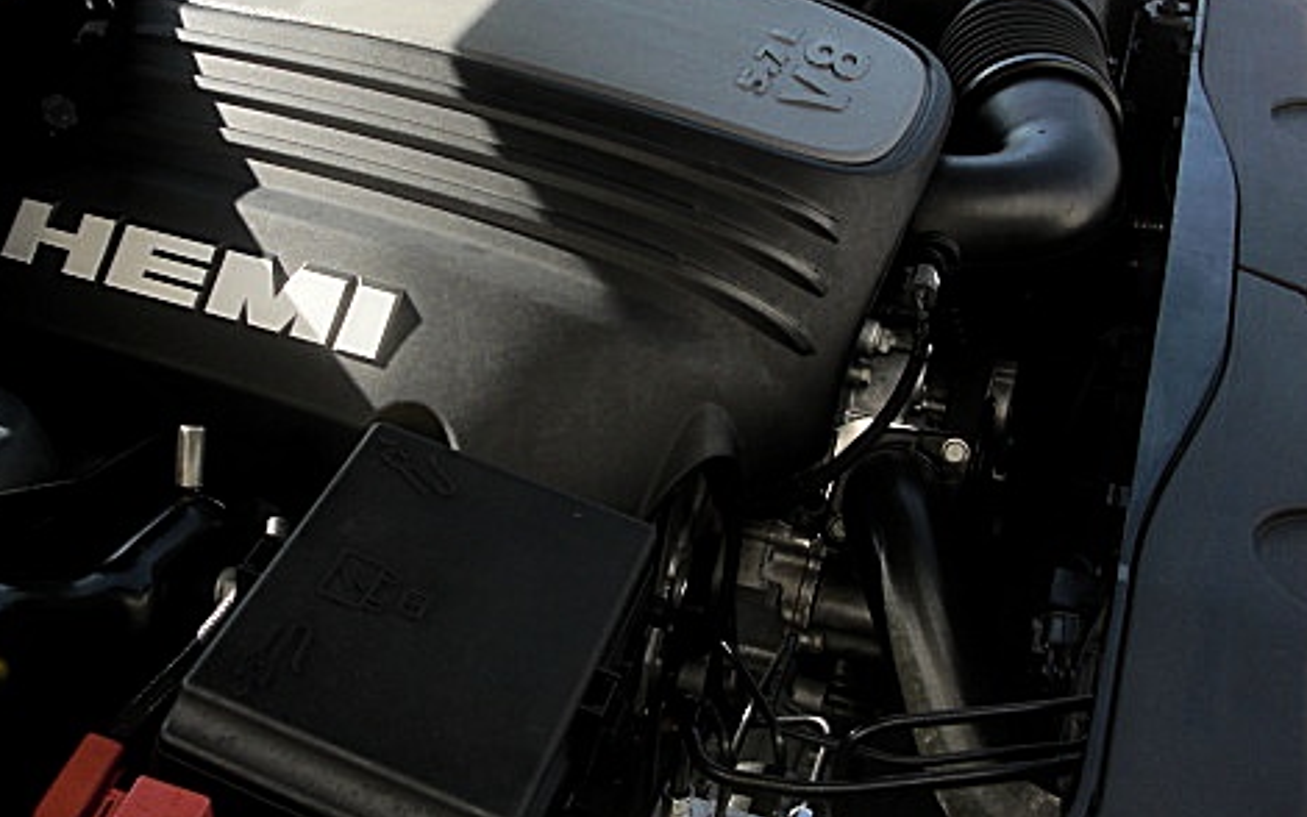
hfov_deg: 38.7
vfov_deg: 24.8
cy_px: 272
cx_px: 514
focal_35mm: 52
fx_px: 1853
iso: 50
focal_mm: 6.3
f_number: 2.8
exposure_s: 1/160
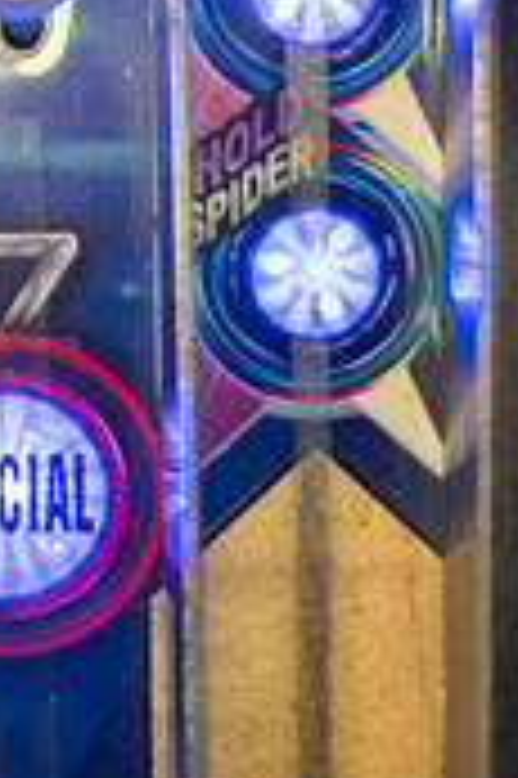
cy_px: -157
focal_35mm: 130
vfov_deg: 15.2
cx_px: -32
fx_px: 2811
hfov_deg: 10.4
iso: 400
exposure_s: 1/100
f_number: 1.8
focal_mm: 50
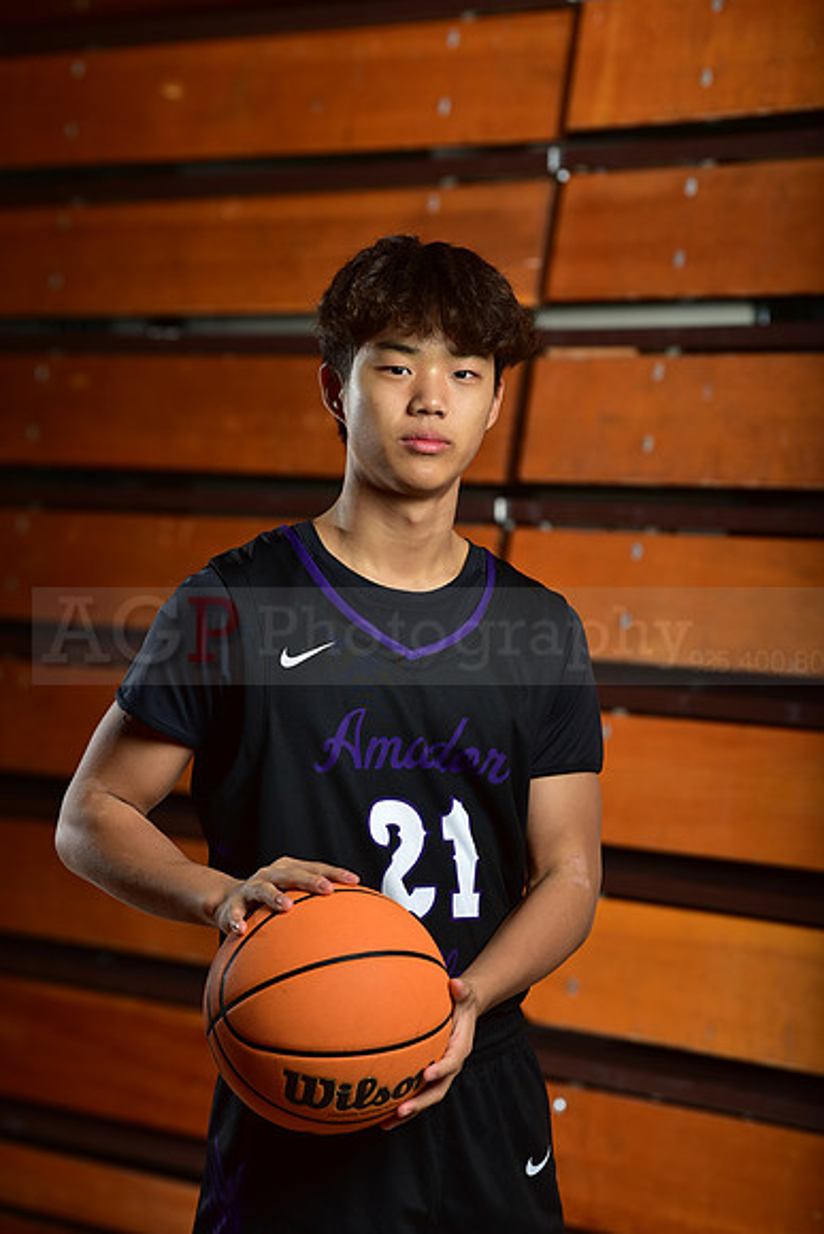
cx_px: 412
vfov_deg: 10.3
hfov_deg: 6.9
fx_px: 6862
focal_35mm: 200
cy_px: 617
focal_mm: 200
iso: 250
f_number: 5
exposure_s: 1/250
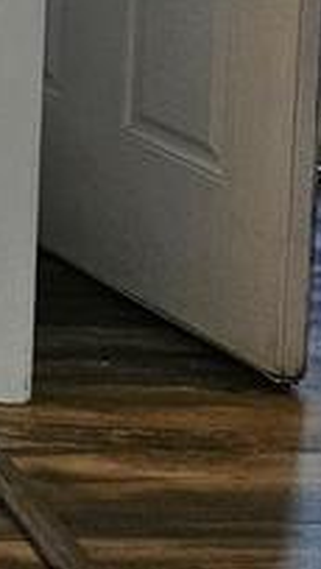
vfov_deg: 11.0
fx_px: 2855
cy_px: -257
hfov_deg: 5.4
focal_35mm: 189
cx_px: -1086
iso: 50
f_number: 1.8
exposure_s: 1/120
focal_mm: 5.4
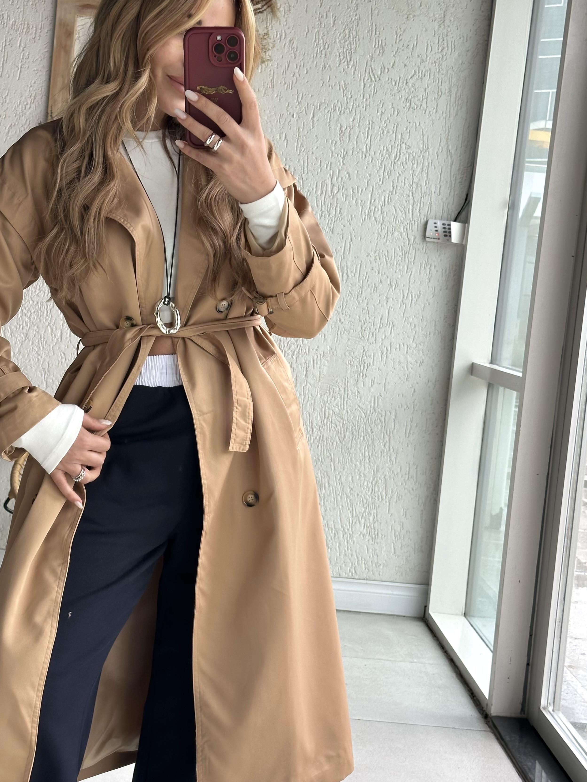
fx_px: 1311
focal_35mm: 58
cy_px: 397
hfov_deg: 25.2
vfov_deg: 33.2
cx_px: 254
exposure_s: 1/171
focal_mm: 6.86
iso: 64
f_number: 1.78
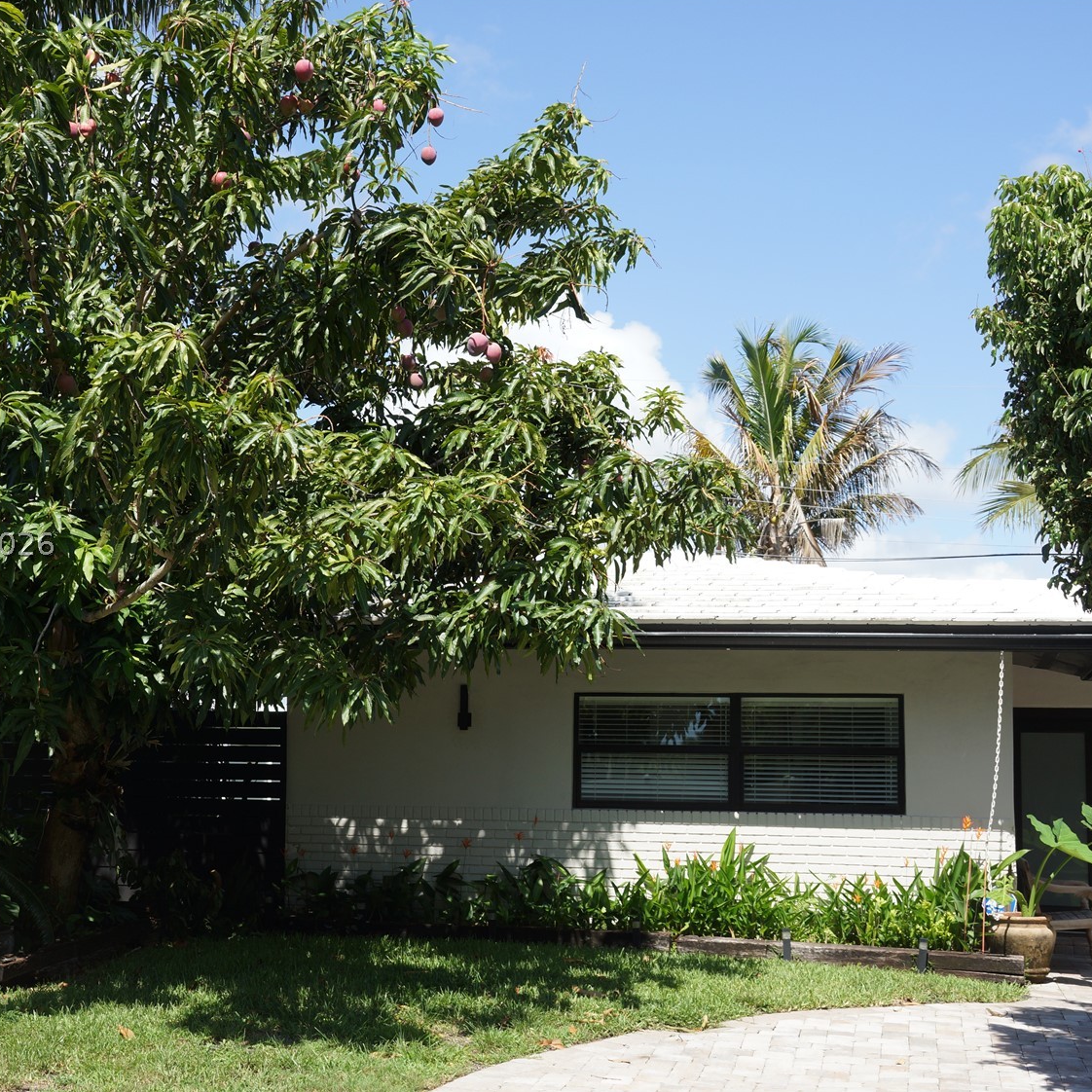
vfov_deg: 31.6
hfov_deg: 31.5
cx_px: 437
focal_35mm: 54
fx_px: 1927
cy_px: 543
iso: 100
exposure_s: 1/400
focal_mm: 28
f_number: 6.3
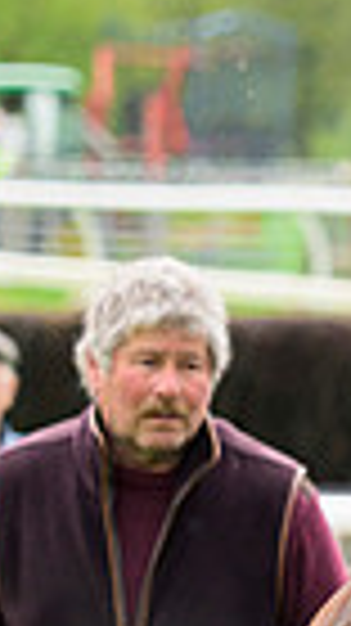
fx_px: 13029
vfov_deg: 2.8
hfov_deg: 1.5
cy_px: 331
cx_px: 1134
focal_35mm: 786
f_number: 5.6
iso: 1250
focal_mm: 180
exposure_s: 1/640
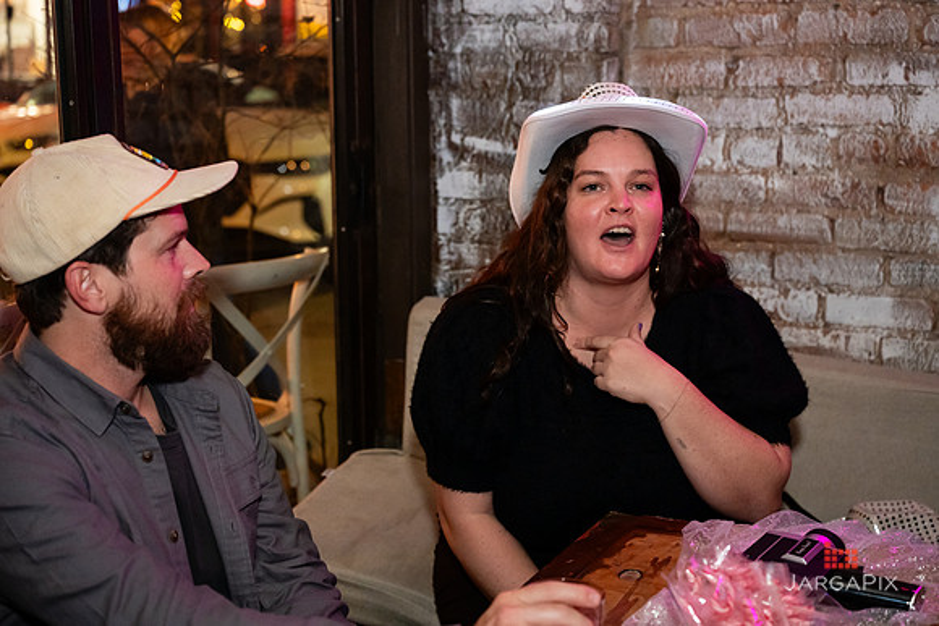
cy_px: 297
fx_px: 1391
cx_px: 494
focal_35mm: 53
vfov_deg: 25.4
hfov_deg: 37.3
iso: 3200
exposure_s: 1/125
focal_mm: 50
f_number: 3.2
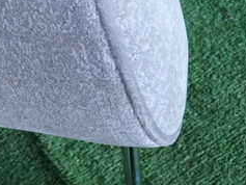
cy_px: 53
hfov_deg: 22.5
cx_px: -34
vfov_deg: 18.1
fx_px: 576
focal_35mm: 81
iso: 200
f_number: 2.4
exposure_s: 1/125
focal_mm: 5.79
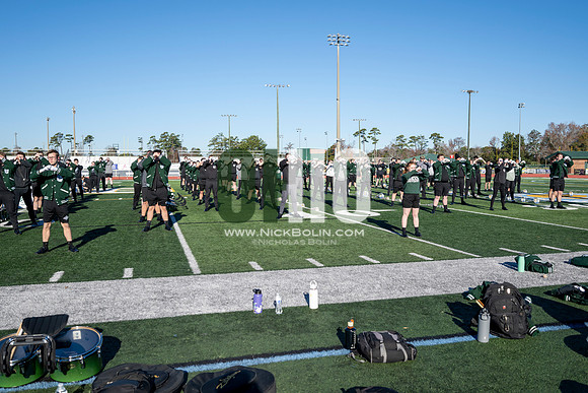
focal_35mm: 30
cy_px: 196
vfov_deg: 43.6
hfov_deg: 61.9
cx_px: 294
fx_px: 490
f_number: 4
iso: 250
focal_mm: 30
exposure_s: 1/2000
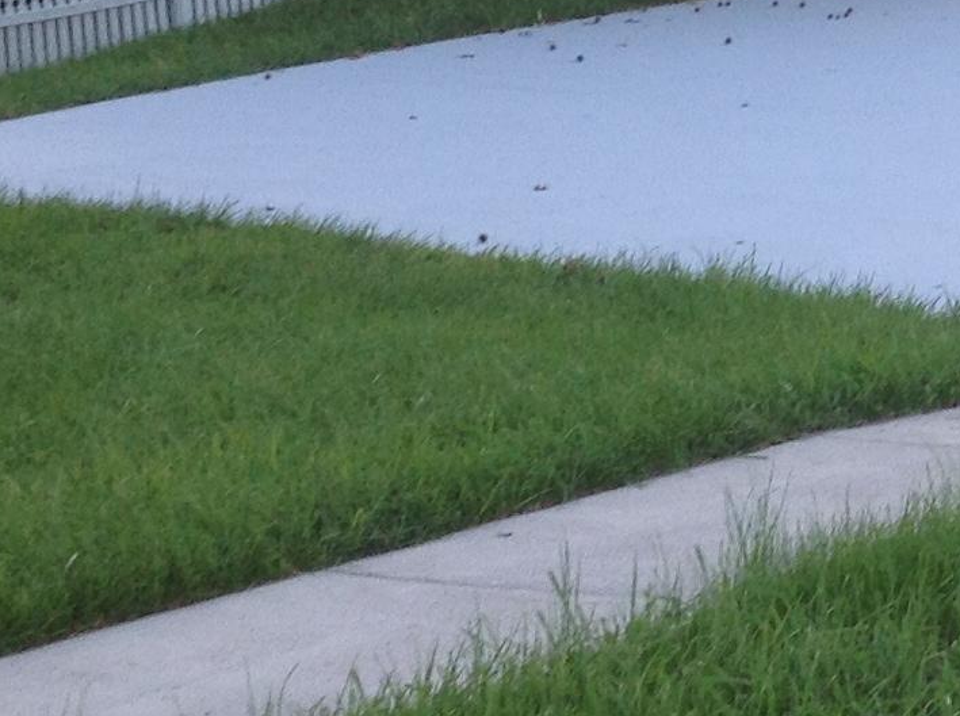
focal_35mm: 128
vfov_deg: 11.4
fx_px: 3543
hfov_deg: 14.7
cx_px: 1267
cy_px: -95
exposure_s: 1/120
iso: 64
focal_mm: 4.28
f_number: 2.4
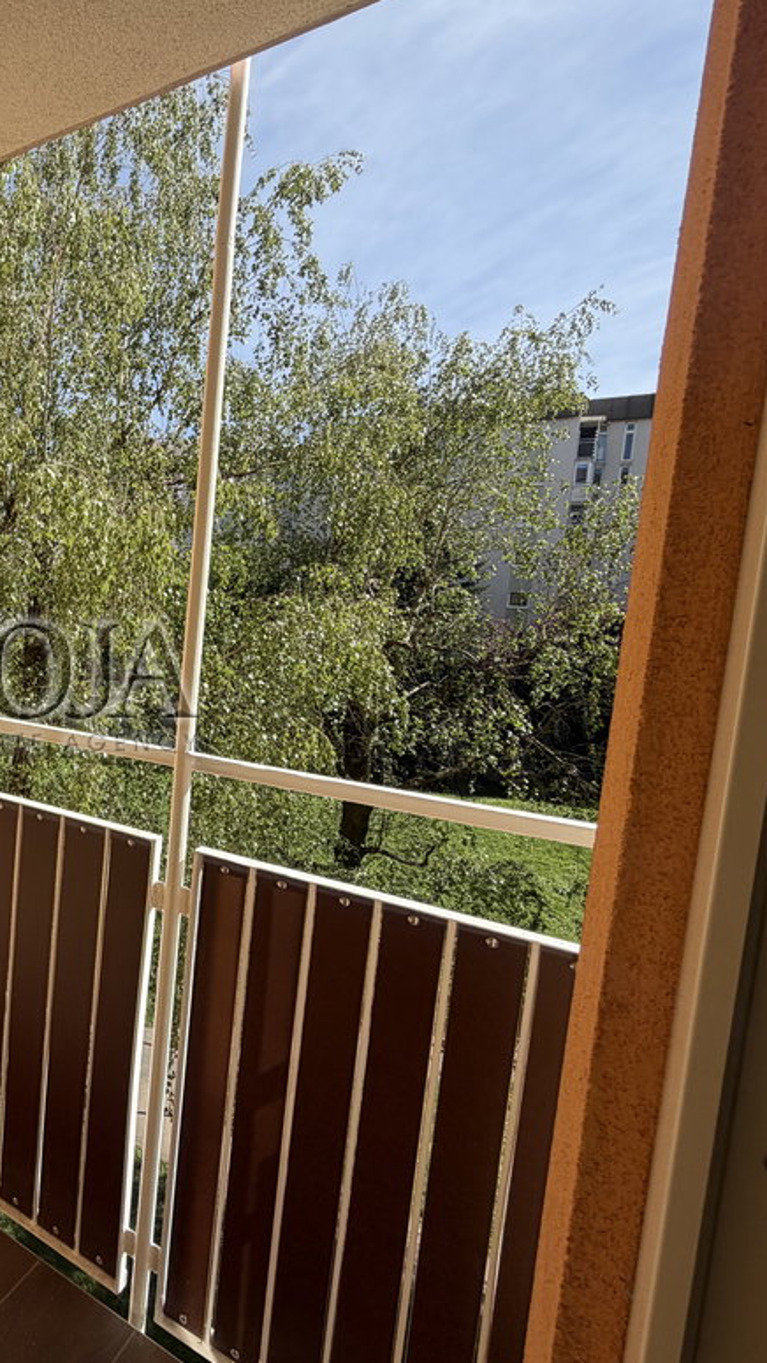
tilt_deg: -4.4
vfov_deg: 83.8
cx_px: -52
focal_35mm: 21
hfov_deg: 43.3
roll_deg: -3.2
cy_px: 670
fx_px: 759
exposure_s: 1/770
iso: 25
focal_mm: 2.22
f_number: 2.2
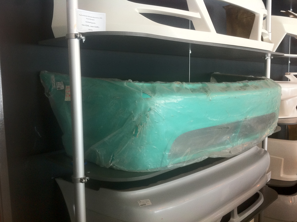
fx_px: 300
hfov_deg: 52.7
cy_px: 111
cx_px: 148
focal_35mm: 35
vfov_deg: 40.6
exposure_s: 1/15
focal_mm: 3.85
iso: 160
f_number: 2.8
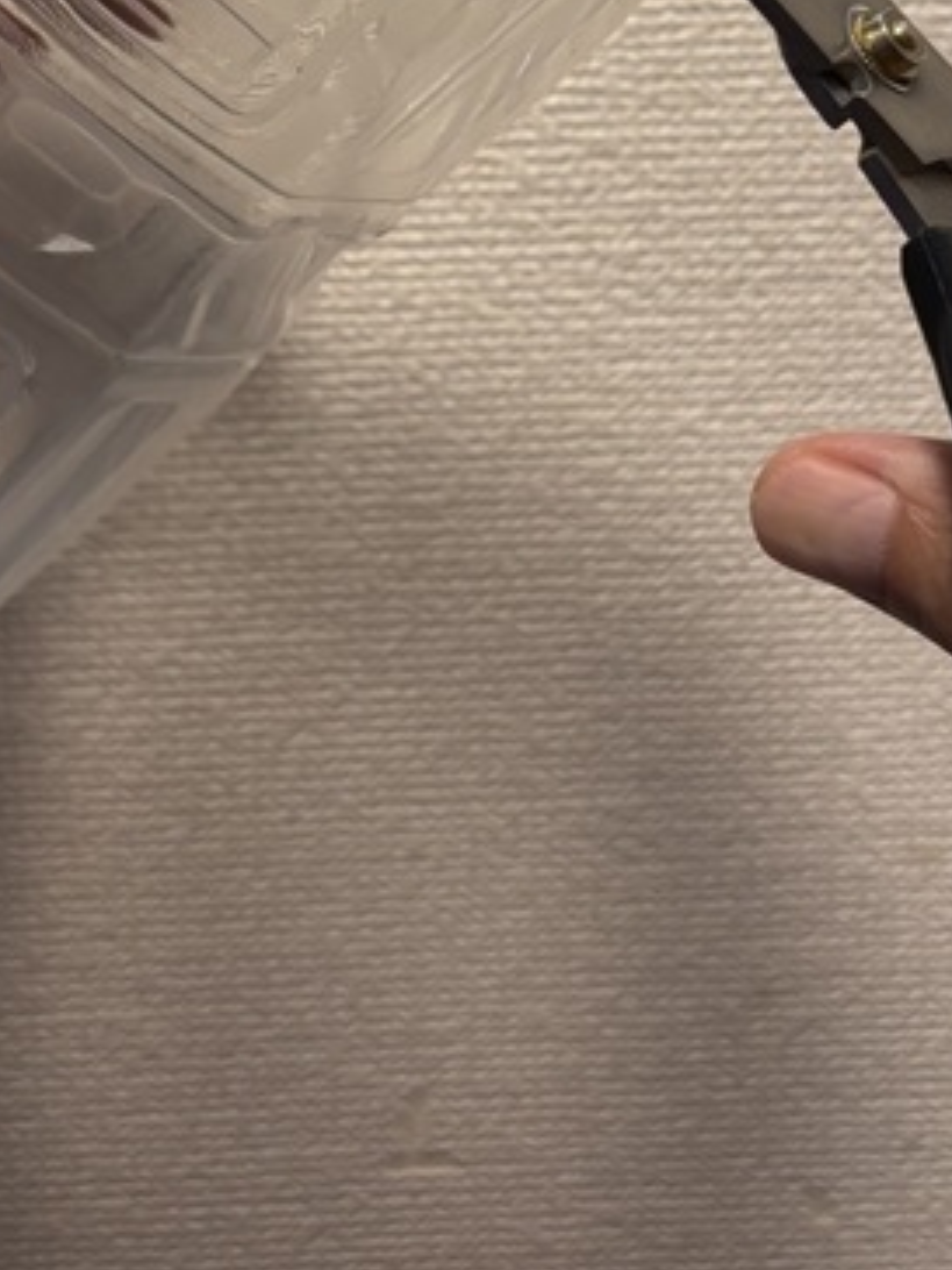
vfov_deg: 29.5
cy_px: -12
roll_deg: +0.7
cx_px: 405
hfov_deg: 24.0
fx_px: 2237
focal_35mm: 61
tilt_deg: -12.9
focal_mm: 5.96
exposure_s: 1/50
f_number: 1.6
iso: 200
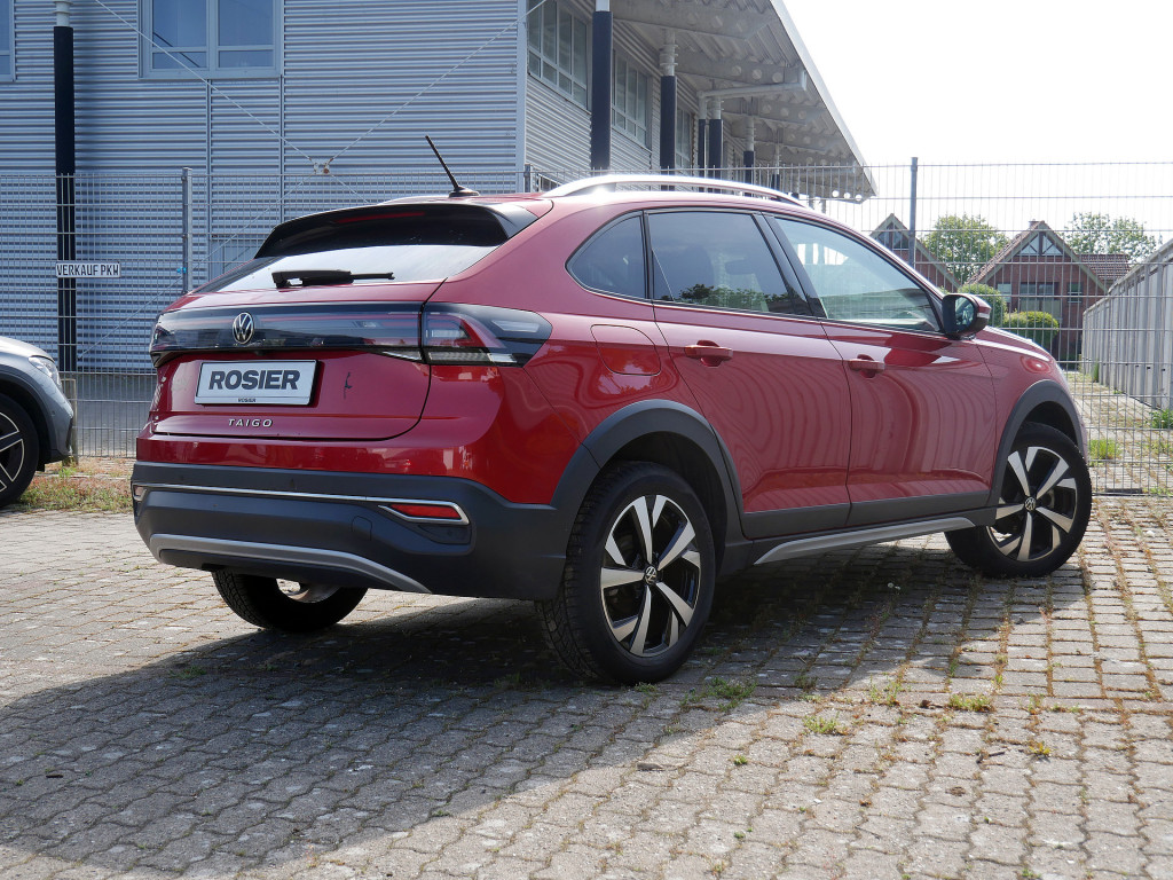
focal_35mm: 44
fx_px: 1491
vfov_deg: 32.9
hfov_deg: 42.9
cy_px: 440
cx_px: 586
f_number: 4.2
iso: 200
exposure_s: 1/500
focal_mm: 22
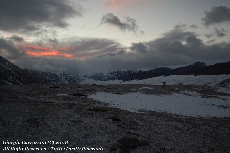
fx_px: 191
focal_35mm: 30
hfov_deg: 62.0
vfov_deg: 43.5
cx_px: 115
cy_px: 76
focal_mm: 20
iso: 400
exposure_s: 1/160
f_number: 3.8
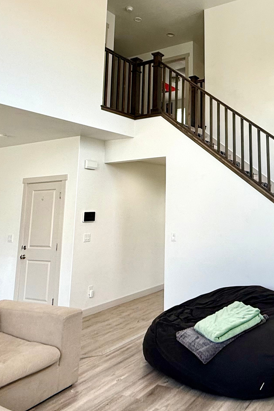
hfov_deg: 39.4
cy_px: 141
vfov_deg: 59.1
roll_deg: +2.2
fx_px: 354
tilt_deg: +11.8
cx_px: 244
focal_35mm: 31
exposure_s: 1/120
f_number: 2.2
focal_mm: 2.22
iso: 64
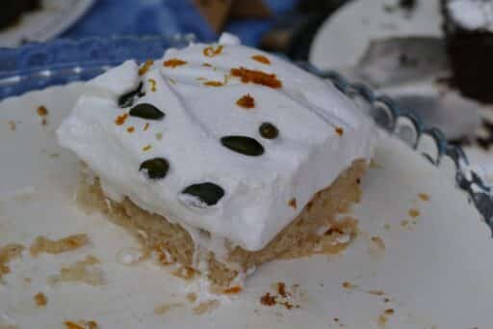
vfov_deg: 16.4
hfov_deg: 24.5
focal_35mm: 83
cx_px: 246
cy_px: 164
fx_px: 1136
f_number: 3.7
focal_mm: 30.31
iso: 125
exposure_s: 1/640
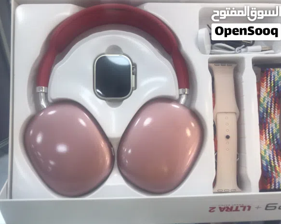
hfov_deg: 58.8
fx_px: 249
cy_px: 110
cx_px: 139
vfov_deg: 48.5
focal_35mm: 30
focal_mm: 3.99
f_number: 1.8
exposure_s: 1/467
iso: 20
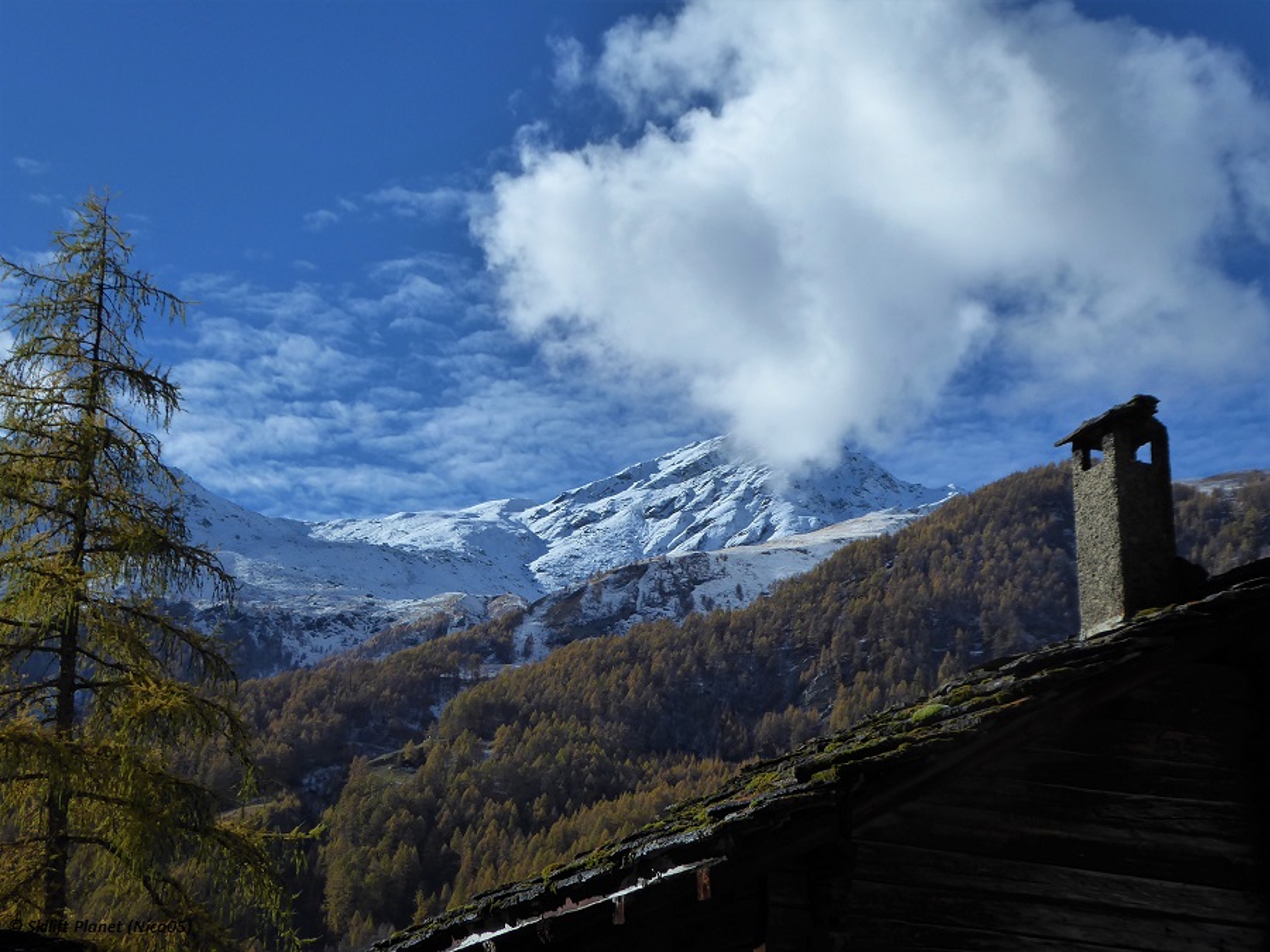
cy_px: 476
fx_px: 1944
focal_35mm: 53
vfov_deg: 27.5
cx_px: 635
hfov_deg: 36.2
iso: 125
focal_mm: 9
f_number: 4.1
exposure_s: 1/1300
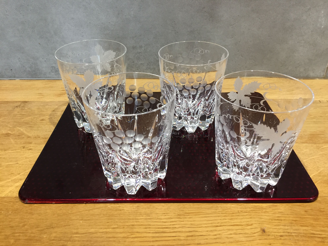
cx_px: 164
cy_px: 123
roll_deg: +0.5
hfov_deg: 61.7
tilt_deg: -33.8
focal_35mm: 29
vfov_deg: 48.2
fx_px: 275
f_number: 2.2
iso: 160
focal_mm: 4.15
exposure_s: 1/33
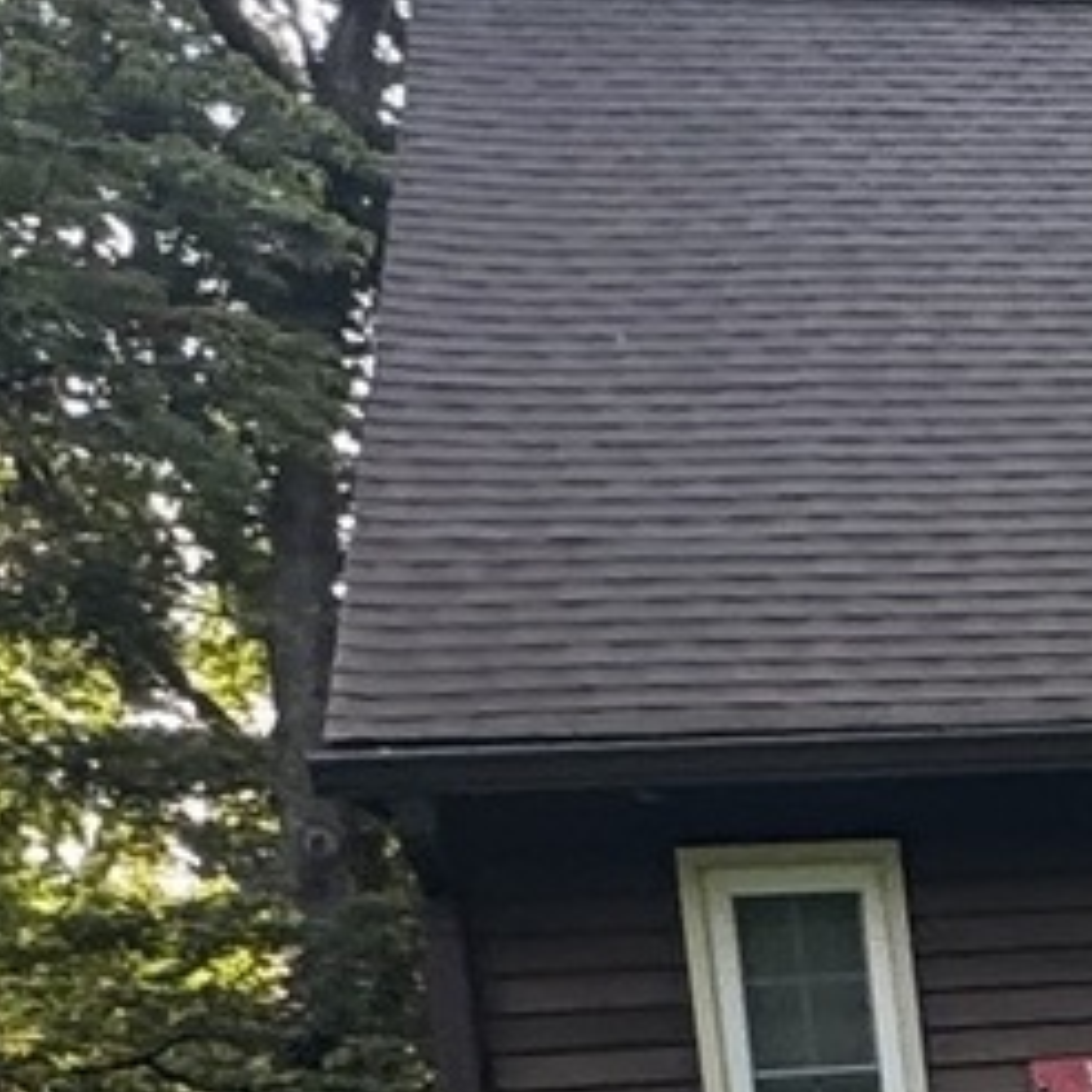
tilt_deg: -6.5
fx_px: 4140
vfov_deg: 14.4
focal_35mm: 116
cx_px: 2739
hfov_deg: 11.8
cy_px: 1416
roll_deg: -1.2
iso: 40
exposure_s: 1/202
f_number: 2.2
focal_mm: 2.22
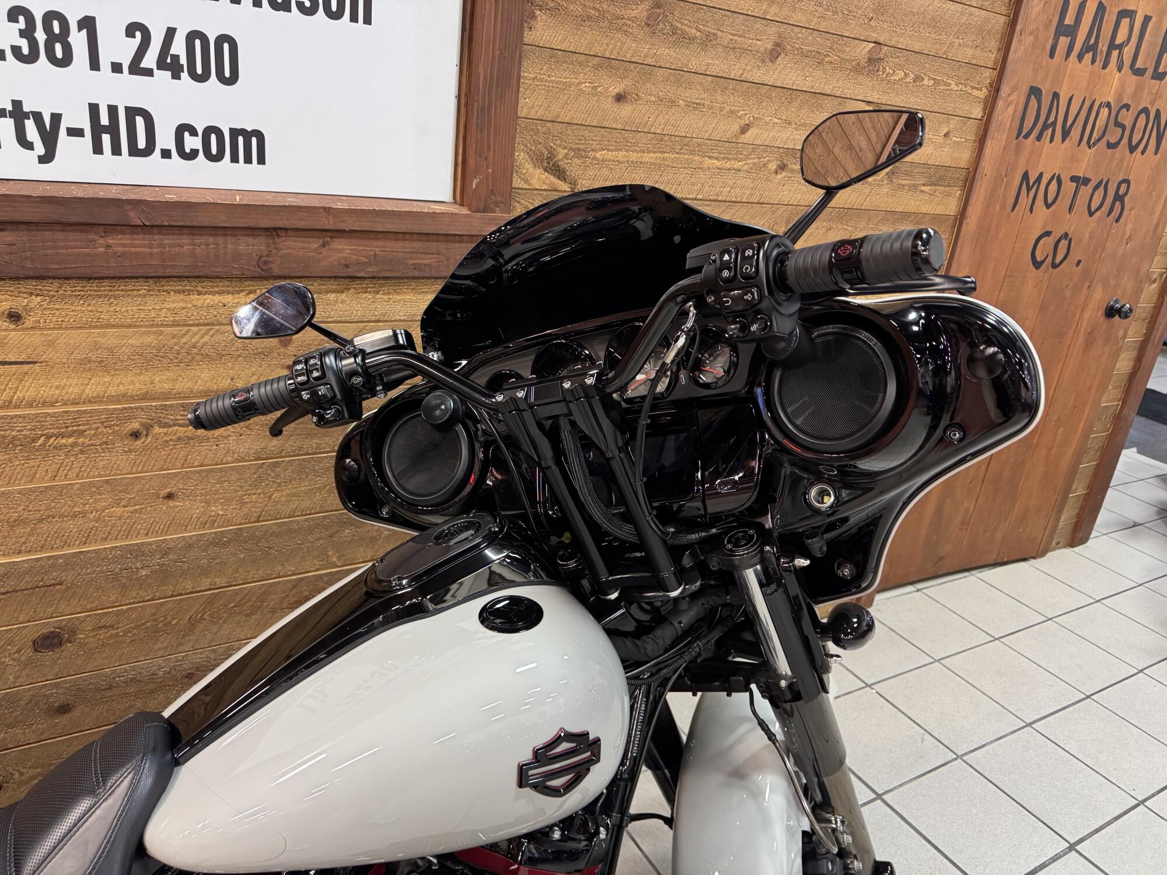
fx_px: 809
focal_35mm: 24
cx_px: 584
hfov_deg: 71.6
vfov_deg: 56.8
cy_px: 438
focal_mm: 6.76
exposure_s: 1/60
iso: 400
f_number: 1.78
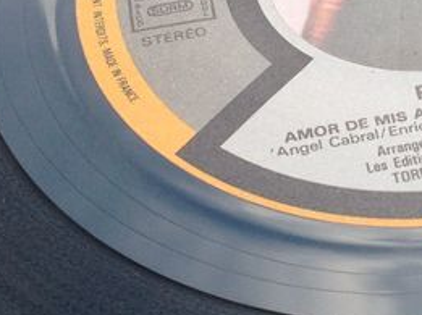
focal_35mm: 134
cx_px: 425
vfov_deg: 11.0
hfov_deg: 14.5
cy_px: 128
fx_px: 1631
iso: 80
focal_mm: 4.28
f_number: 2.4
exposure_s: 1/60
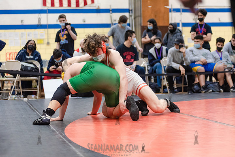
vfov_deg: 15.9
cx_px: 118
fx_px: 561
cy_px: 78
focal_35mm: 86
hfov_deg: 23.6
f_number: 3.5
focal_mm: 86
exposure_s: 1/400
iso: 4000
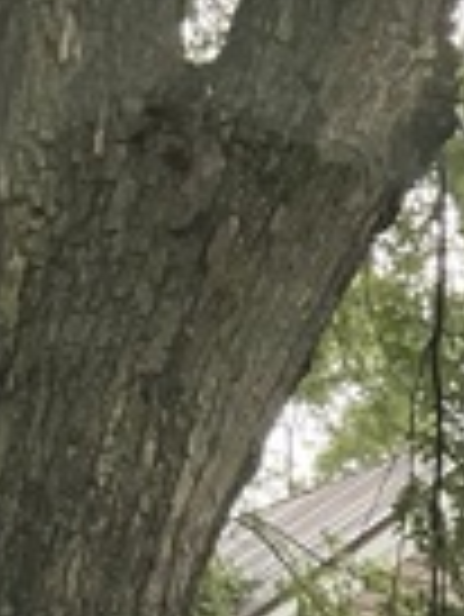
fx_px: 2516
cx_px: 635
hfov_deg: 10.3
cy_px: 1446
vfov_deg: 11.6
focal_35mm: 141
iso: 64
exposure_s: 1/50
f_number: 1.8
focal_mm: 3
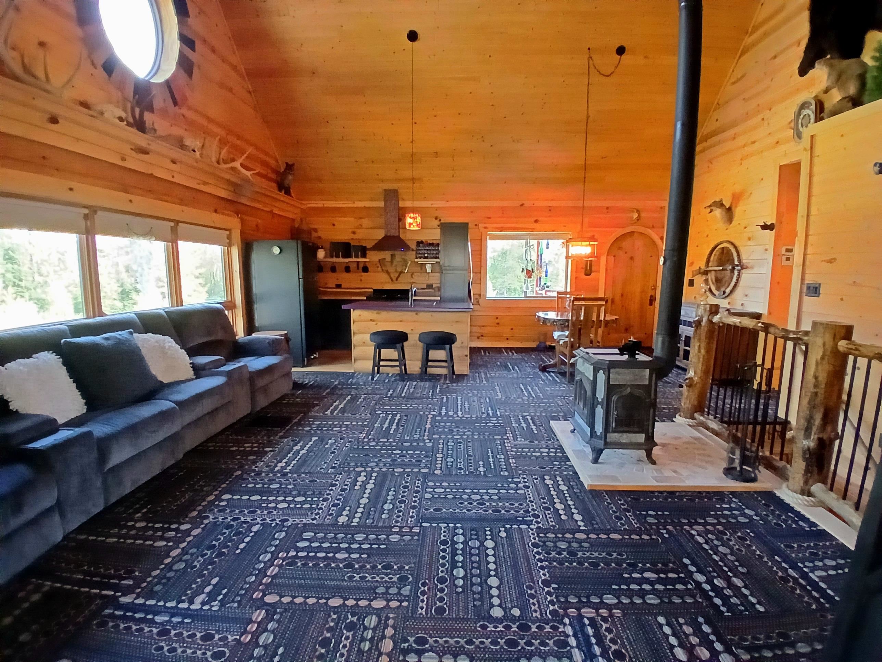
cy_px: 331
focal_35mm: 17
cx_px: 441
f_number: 2.2
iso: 640
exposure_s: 1/24
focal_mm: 1.4
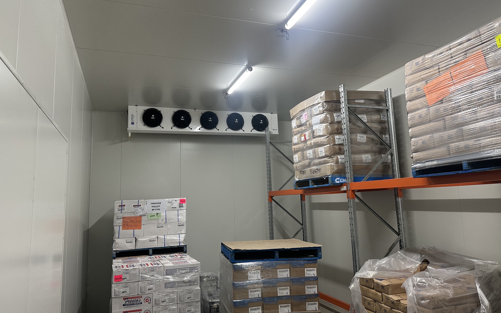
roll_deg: +2.1
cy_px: 153
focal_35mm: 26
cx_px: 246
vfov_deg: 47.6
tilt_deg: +7.0
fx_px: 355
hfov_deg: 70.4
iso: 160
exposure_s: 1/100
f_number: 1.78
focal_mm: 6.86
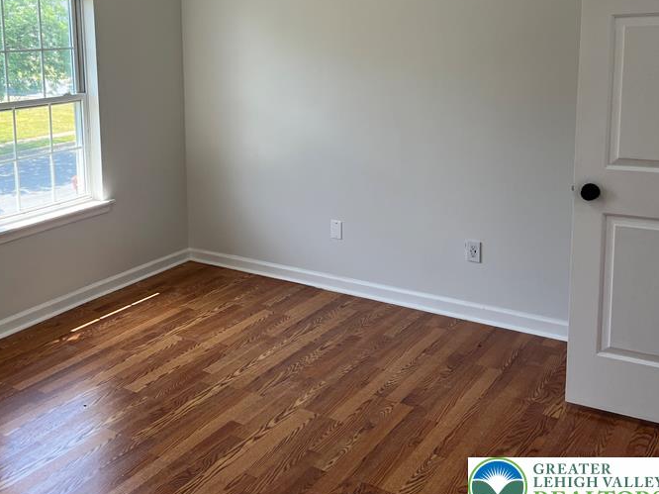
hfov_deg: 45.2
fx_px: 761
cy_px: 144
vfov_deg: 35.4
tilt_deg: -10.2
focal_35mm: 40
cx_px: 163
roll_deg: +2.2
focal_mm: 5.7
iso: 50
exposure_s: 1/161
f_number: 1.5
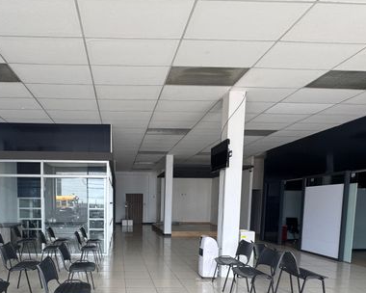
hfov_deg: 70.7
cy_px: 225
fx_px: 249
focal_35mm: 23
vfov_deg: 57.4
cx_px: 125
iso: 100
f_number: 2.2
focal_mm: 2.22
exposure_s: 1/99
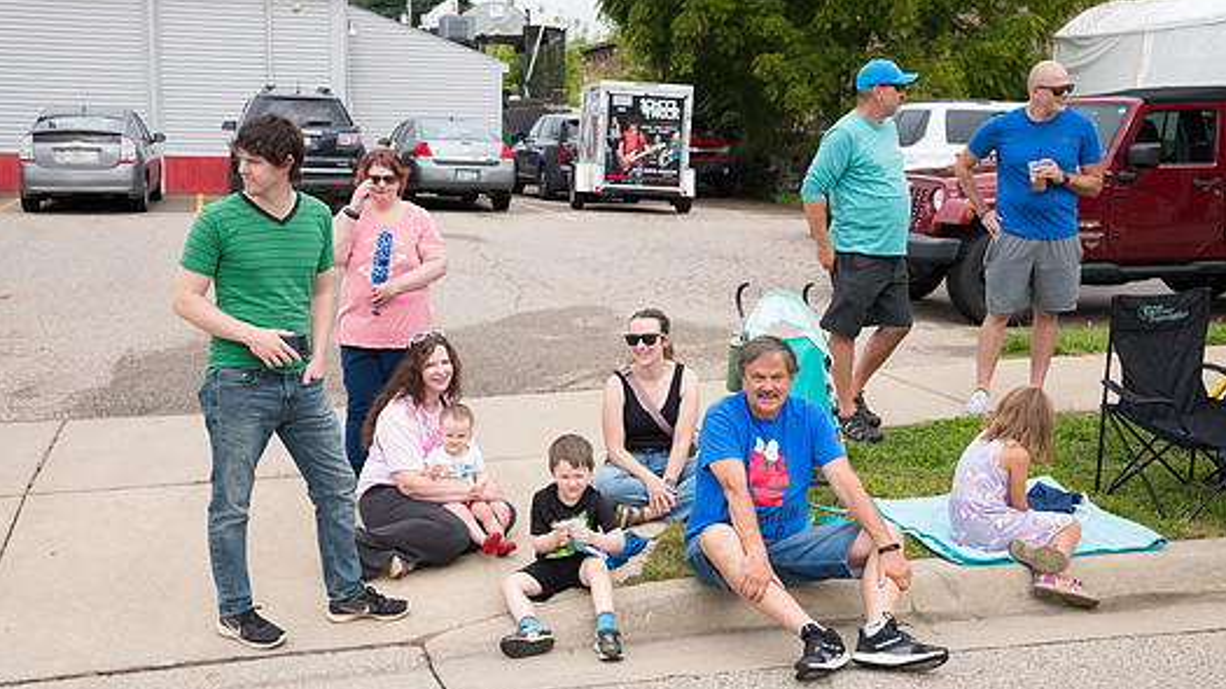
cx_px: 563
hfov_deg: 46.4
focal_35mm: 44
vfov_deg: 27.1
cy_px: 356
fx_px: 1430
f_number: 6.3
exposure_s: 1/1000
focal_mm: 38
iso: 1000
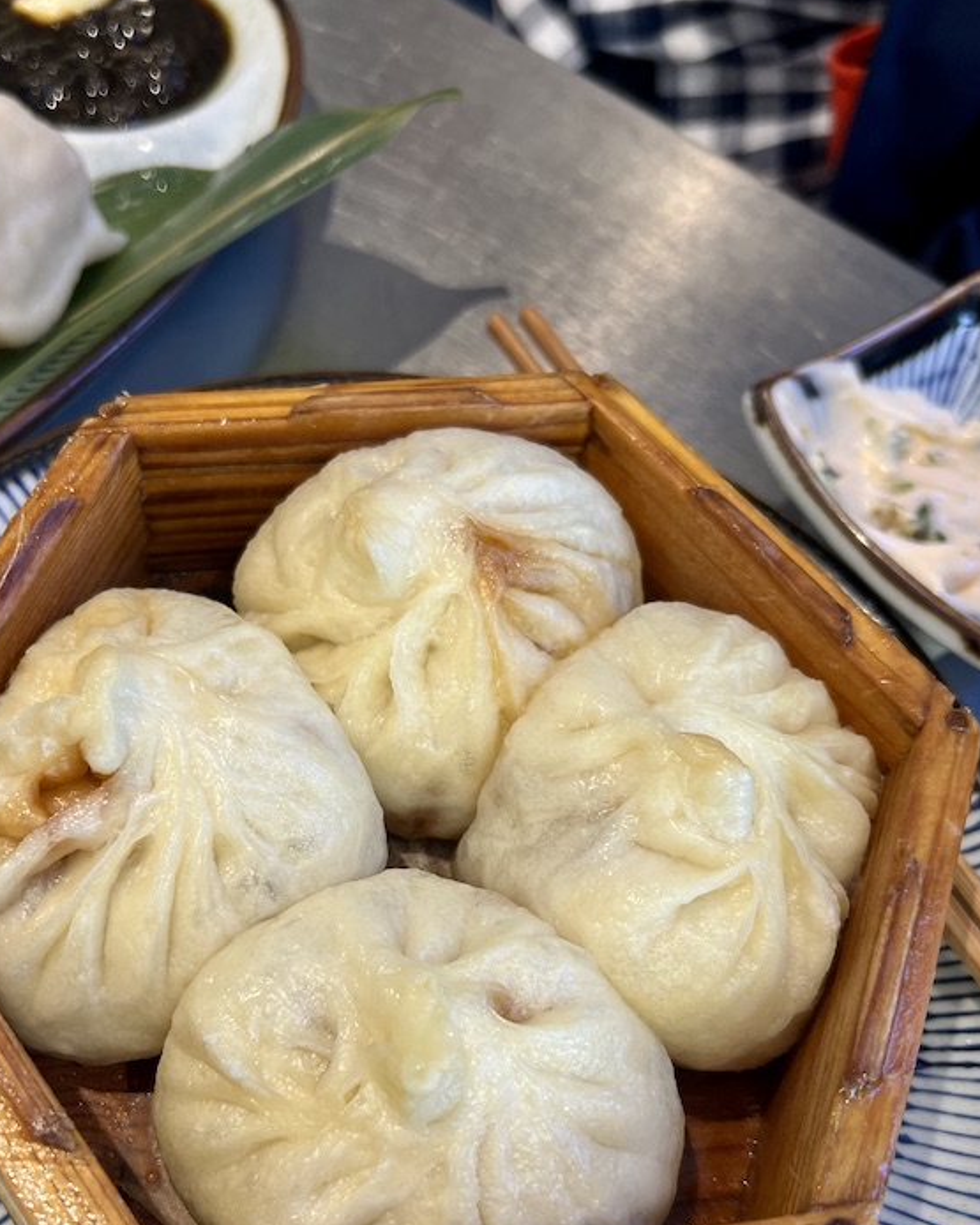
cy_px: 744
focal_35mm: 39
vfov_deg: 46.5
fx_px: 1414
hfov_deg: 38.1
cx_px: 401
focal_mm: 5.7
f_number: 1.5
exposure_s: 1/50
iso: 80
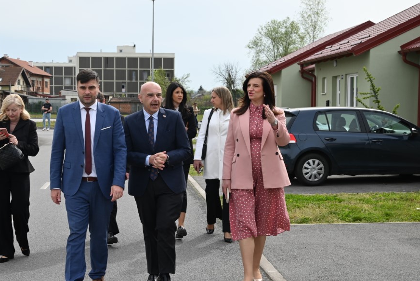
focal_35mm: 58
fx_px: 677
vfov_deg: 23.4
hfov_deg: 34.2
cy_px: 153
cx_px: 144
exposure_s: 1/320
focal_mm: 44
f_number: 6.3
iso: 100
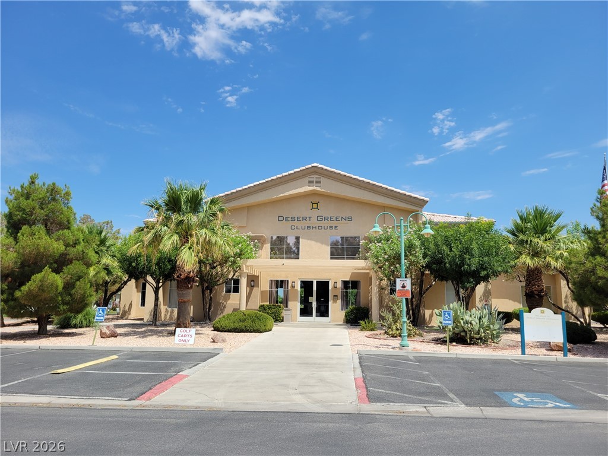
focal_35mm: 26
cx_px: 304
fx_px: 457
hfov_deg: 67.3
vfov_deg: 53.1
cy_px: 228
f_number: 1.8
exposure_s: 1/2607
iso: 40
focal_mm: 5.4
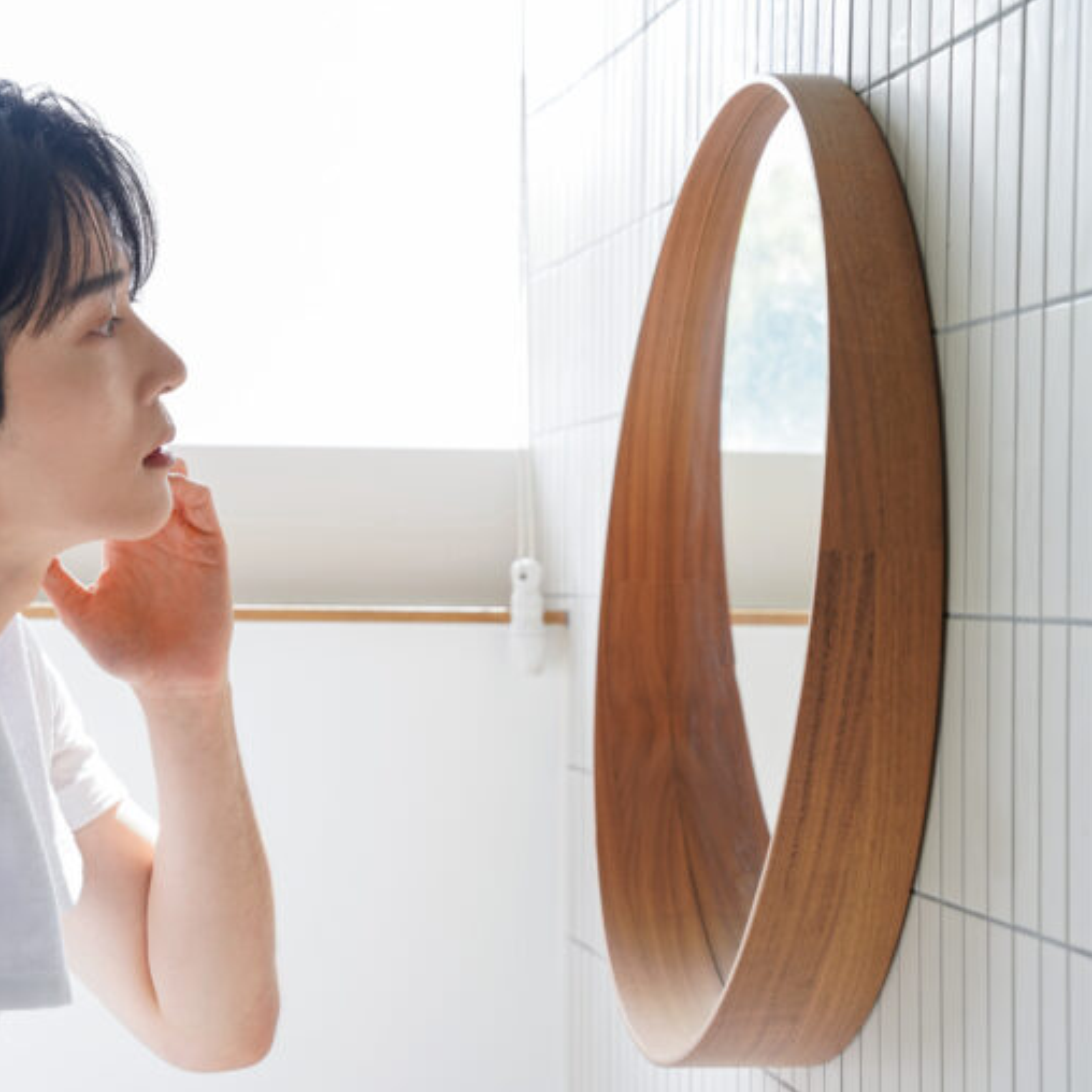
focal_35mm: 81
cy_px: 544
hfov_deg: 21.3
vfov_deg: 21.4
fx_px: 2891
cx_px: 357
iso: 320
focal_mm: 63
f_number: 5.6
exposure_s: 1/100
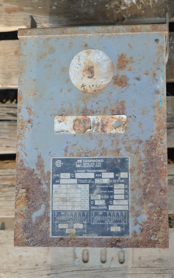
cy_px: 140
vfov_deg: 27.9
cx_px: 88
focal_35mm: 74
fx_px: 562
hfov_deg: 17.6
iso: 250
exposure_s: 1/125
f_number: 5.6
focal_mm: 48
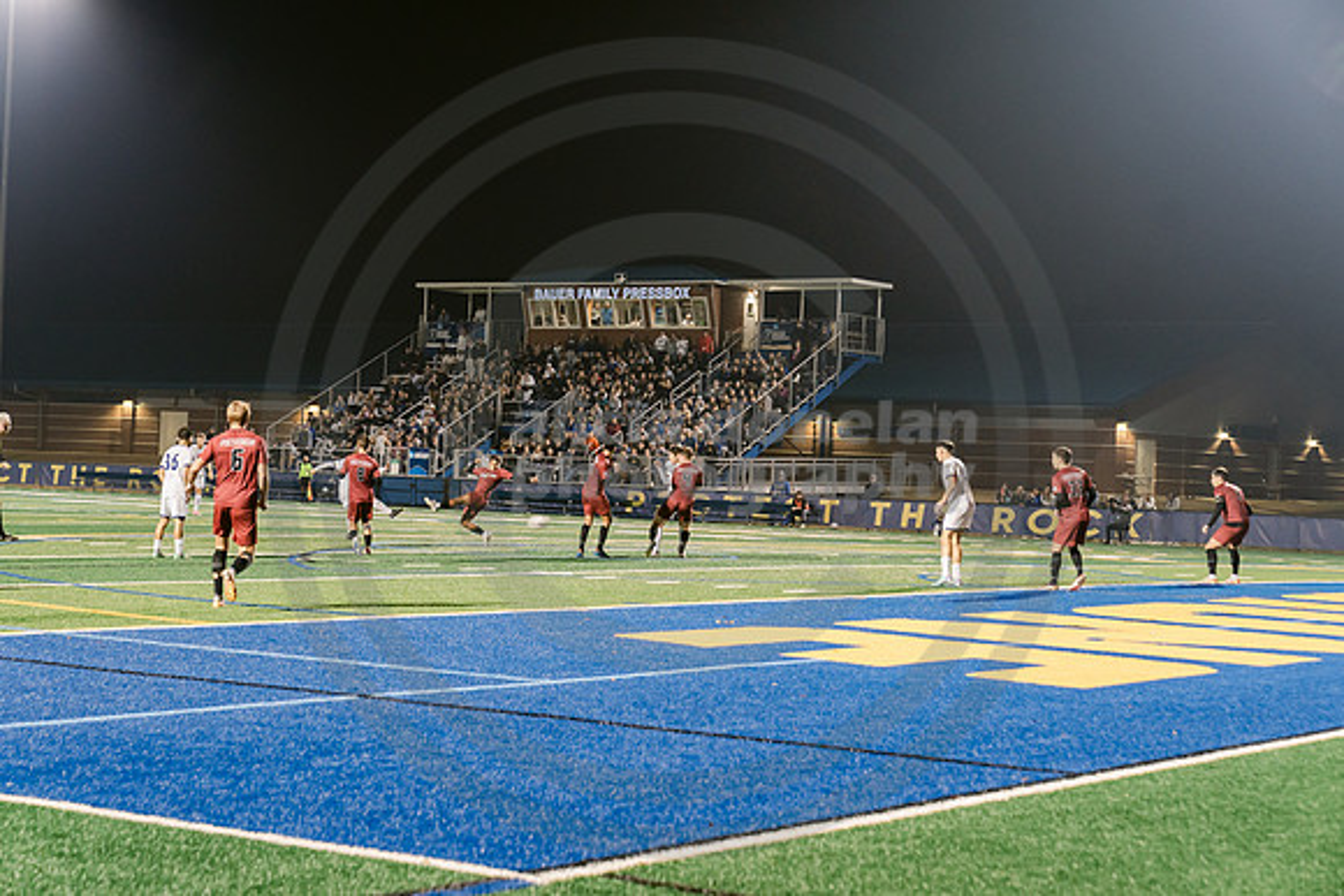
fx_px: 2614
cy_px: 448
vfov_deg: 19.5
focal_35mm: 70
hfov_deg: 28.8
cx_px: 672
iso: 2500
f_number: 4
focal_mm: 70
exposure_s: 1/160
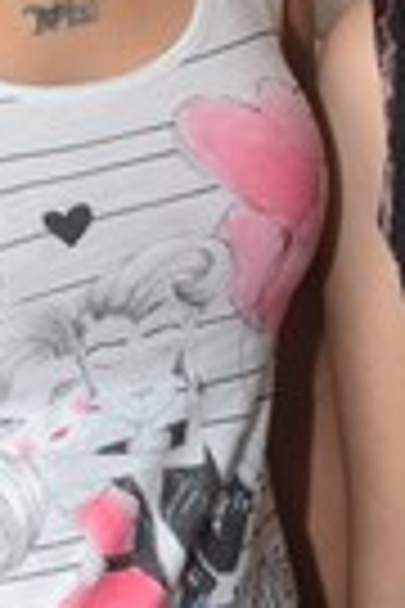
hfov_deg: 8.9
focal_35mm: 155
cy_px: -63
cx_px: 292
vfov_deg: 13.0
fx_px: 2610
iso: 800
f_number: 5
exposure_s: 1/60
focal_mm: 31
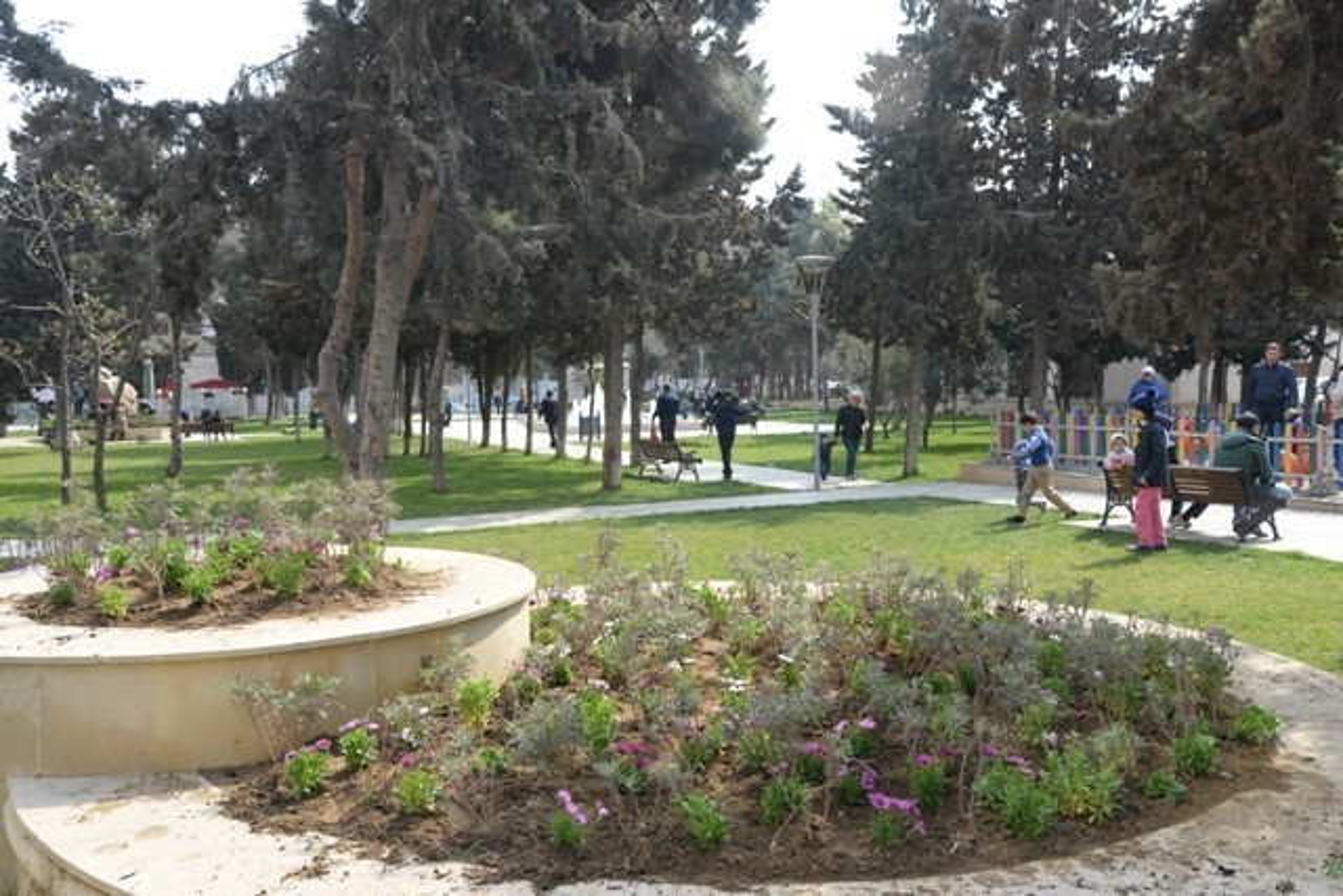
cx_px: 672
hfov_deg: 55.8
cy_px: 448
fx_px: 1269
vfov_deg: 38.9
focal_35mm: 34
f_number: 6.3
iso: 280
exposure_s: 1/250
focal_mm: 34
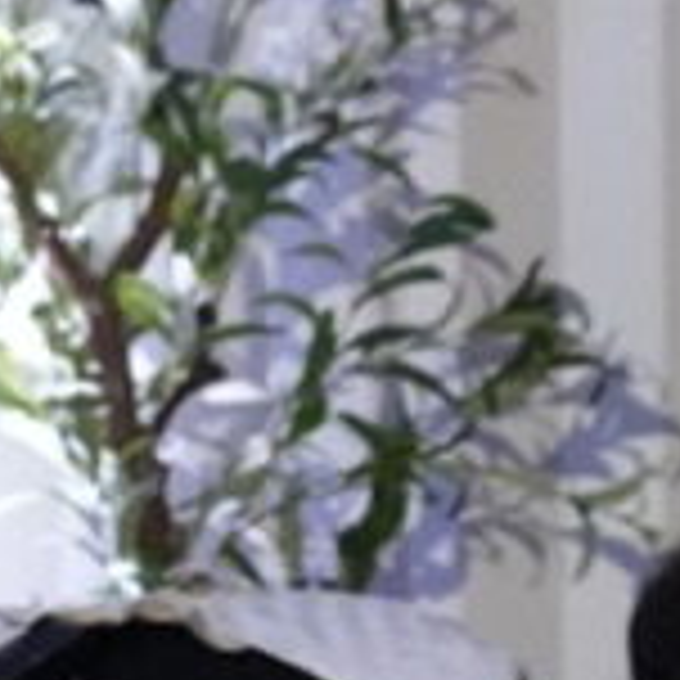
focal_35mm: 631
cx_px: 1995
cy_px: 806
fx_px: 14024
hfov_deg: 2.7
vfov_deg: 2.8
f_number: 3.5
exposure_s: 1/400
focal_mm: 70
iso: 6400
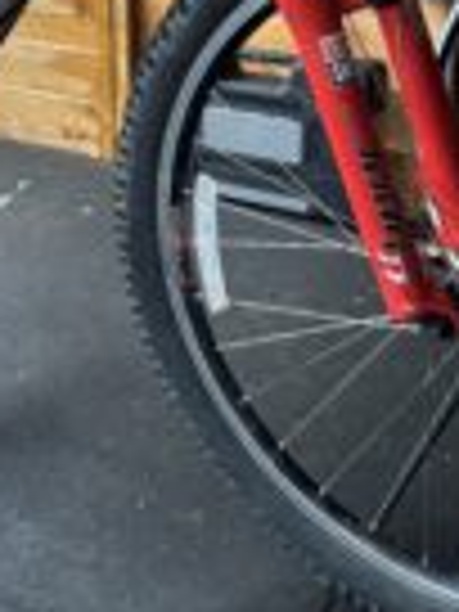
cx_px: 122
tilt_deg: -17.8
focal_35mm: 69
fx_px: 1220
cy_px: 94
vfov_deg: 27.4
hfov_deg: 21.2
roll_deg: +0.3
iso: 250
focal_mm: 5.96
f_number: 1.6
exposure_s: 1/50
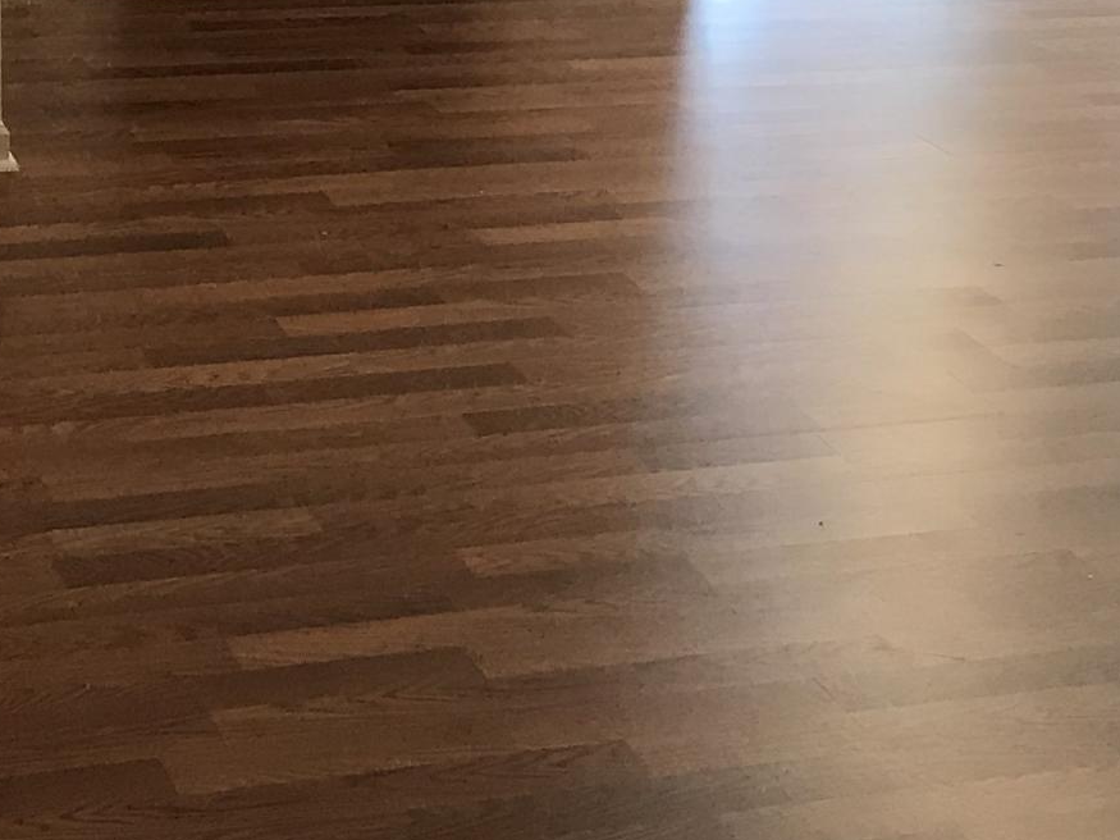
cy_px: 35
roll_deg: -2.5
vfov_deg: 15.2
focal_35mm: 96
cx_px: 570
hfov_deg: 20.4
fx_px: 3106
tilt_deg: -14.5
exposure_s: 1/30
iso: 25
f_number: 1.8
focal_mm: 3.99
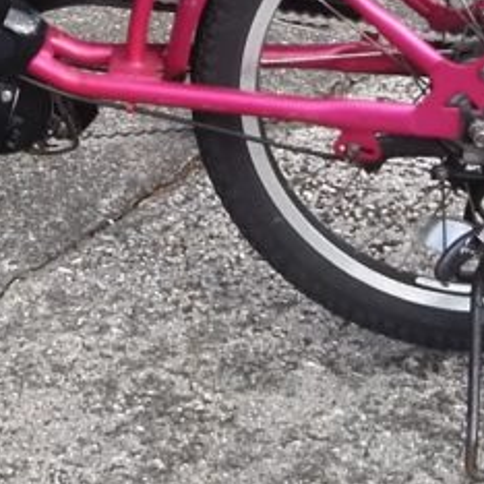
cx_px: -83
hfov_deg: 10.5
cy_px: -185
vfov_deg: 10.4
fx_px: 2594
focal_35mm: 164
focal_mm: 3.8
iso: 100
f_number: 2
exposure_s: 1/698
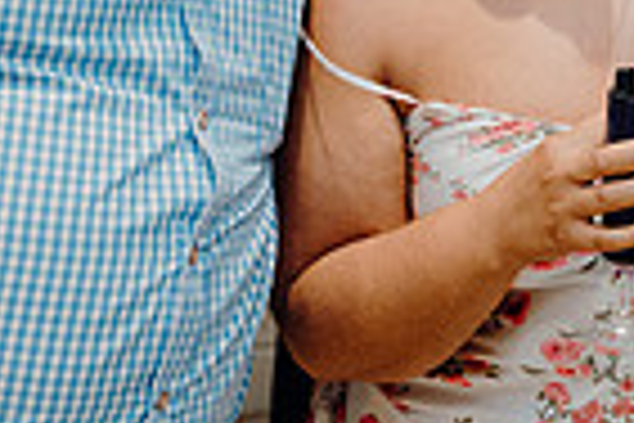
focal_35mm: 111
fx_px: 1955
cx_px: 517
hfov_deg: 18.2
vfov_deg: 12.2
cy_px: -2
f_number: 3.5
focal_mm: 27
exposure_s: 1/160
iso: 2000
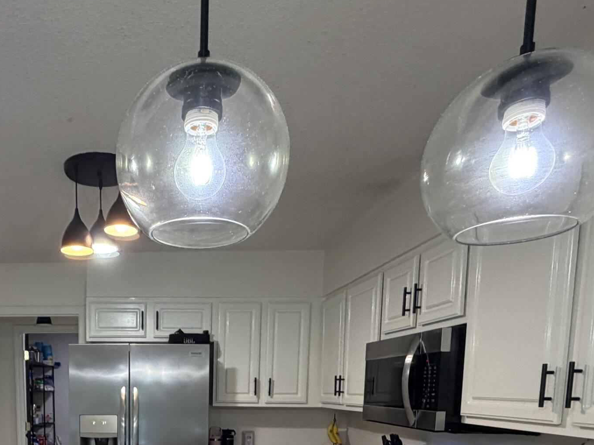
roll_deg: +0.6
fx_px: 532
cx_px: 144
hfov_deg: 55.4
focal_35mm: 31
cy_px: 451
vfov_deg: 39.7
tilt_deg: -7.3
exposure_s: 1/60
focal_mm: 2.22
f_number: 2.2
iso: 250
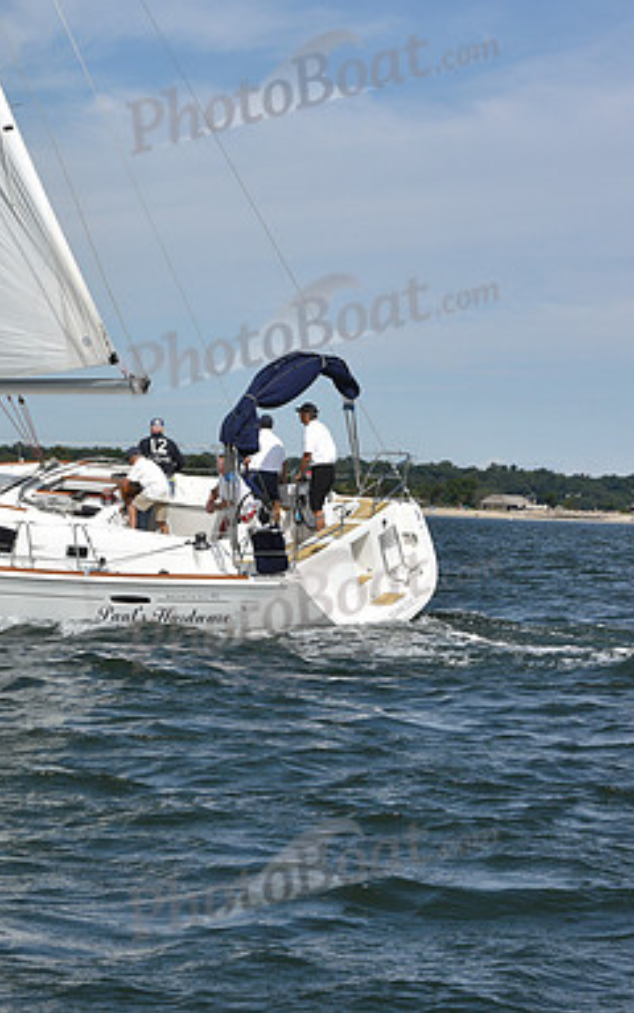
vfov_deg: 19.3
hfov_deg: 12.0
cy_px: 504
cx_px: -8
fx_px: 2980
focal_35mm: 108
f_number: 11
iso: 320
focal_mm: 70
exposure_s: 1/1000
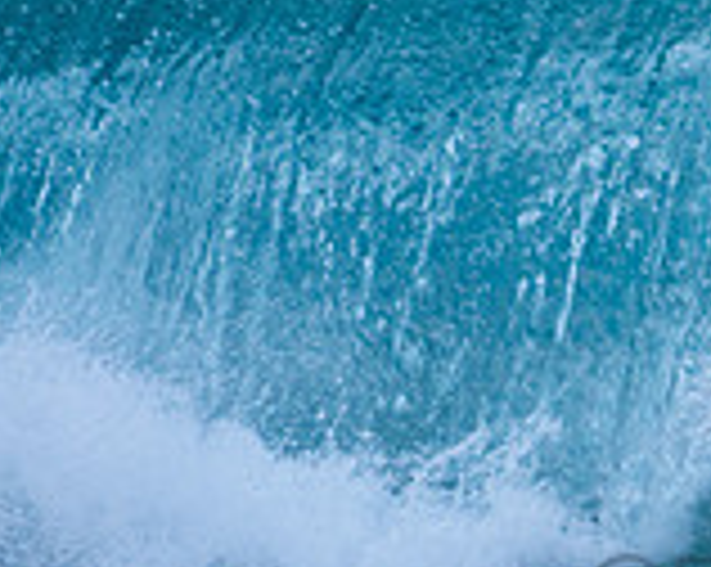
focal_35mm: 2118
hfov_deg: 0.9
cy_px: -246
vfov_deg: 0.7
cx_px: 1225
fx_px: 44514
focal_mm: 500
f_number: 5.6
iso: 450
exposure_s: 1/500
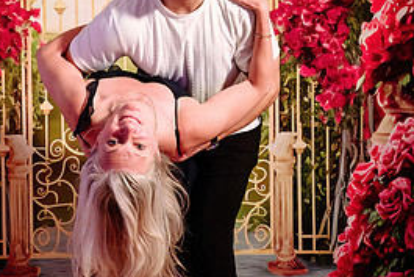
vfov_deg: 18.4
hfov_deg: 27.3
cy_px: 134
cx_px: 169
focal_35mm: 74
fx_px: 851
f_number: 3.5
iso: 1250
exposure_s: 1/160
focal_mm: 33
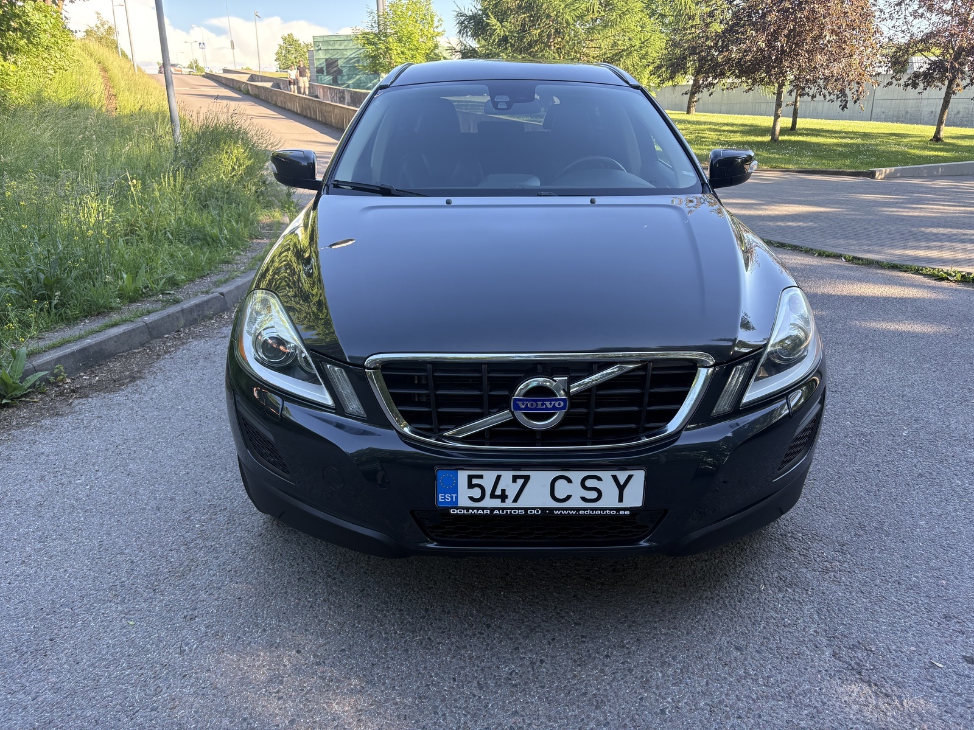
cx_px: 487
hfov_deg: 67.3
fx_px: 732
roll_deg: +0.9
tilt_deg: -19.0
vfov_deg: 53.1
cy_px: 365
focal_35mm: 26
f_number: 1.6
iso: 64
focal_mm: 5.96
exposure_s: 1/266
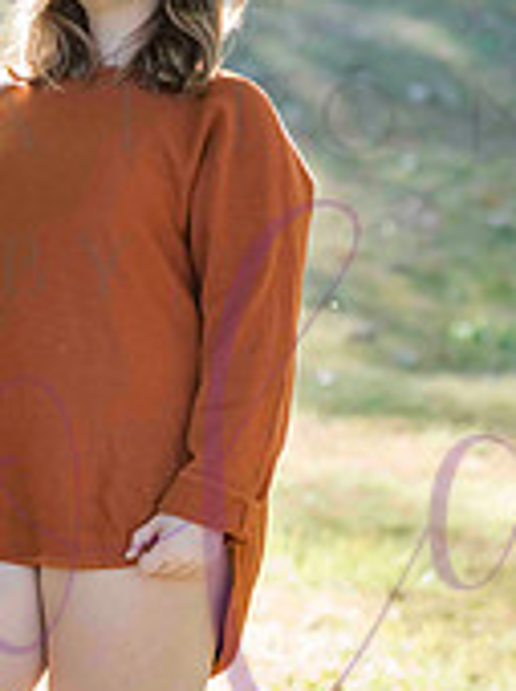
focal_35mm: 319
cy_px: 260
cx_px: 122
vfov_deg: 6.2
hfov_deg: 4.6
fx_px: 6356
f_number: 5
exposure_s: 1/400
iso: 800
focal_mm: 125
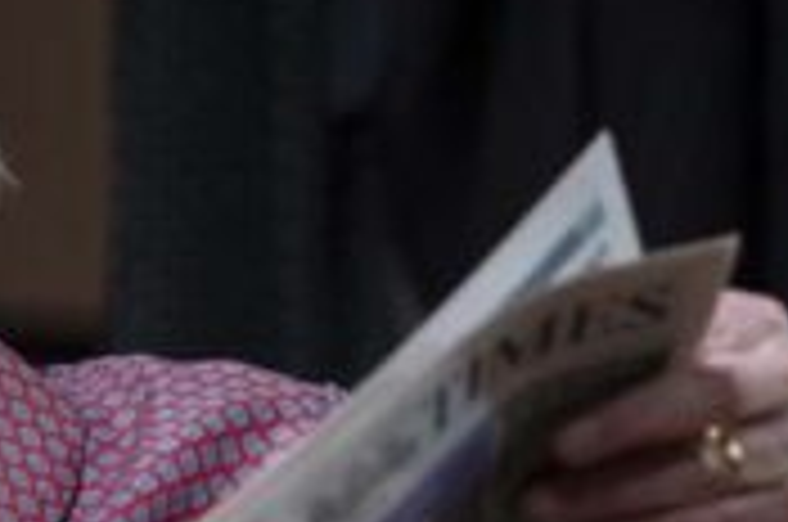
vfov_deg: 2.0
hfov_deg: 3.0
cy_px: 317
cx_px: -531
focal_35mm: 679
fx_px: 14835
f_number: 2.8
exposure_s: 1/250
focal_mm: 156
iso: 400
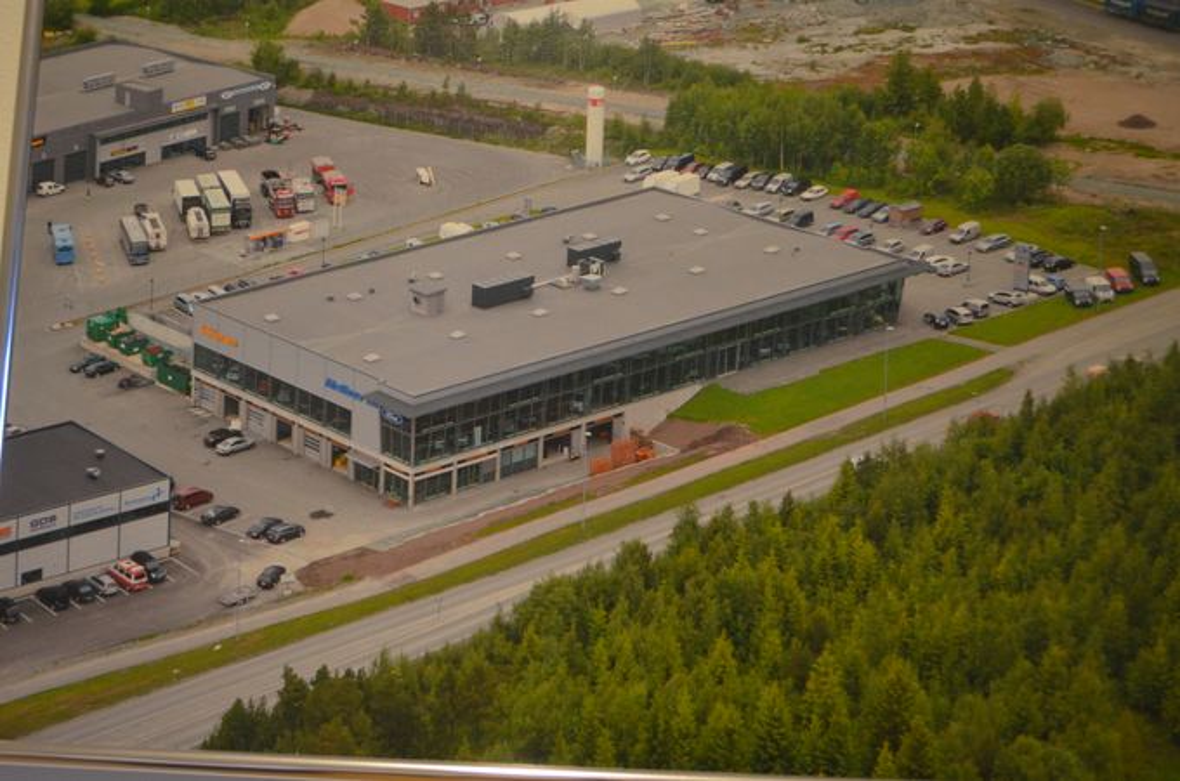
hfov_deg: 49.7
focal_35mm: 39
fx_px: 1275
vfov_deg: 34.0
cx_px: 590
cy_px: 390
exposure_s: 1/125
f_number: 4.2
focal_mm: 26
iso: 1600
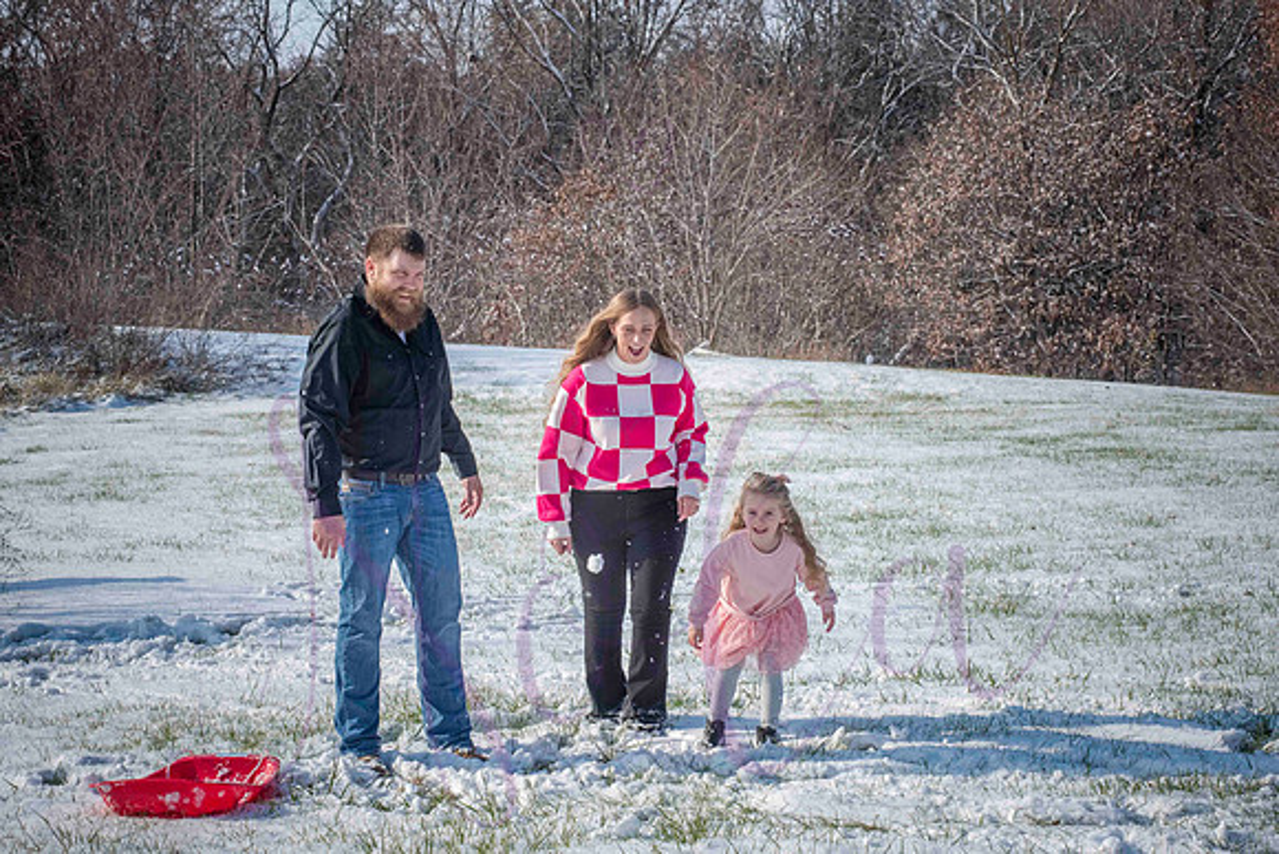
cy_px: 427
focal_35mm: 80
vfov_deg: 17.1
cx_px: 640
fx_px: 2843
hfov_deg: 25.4
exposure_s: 1/1000
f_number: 14
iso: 640
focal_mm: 80
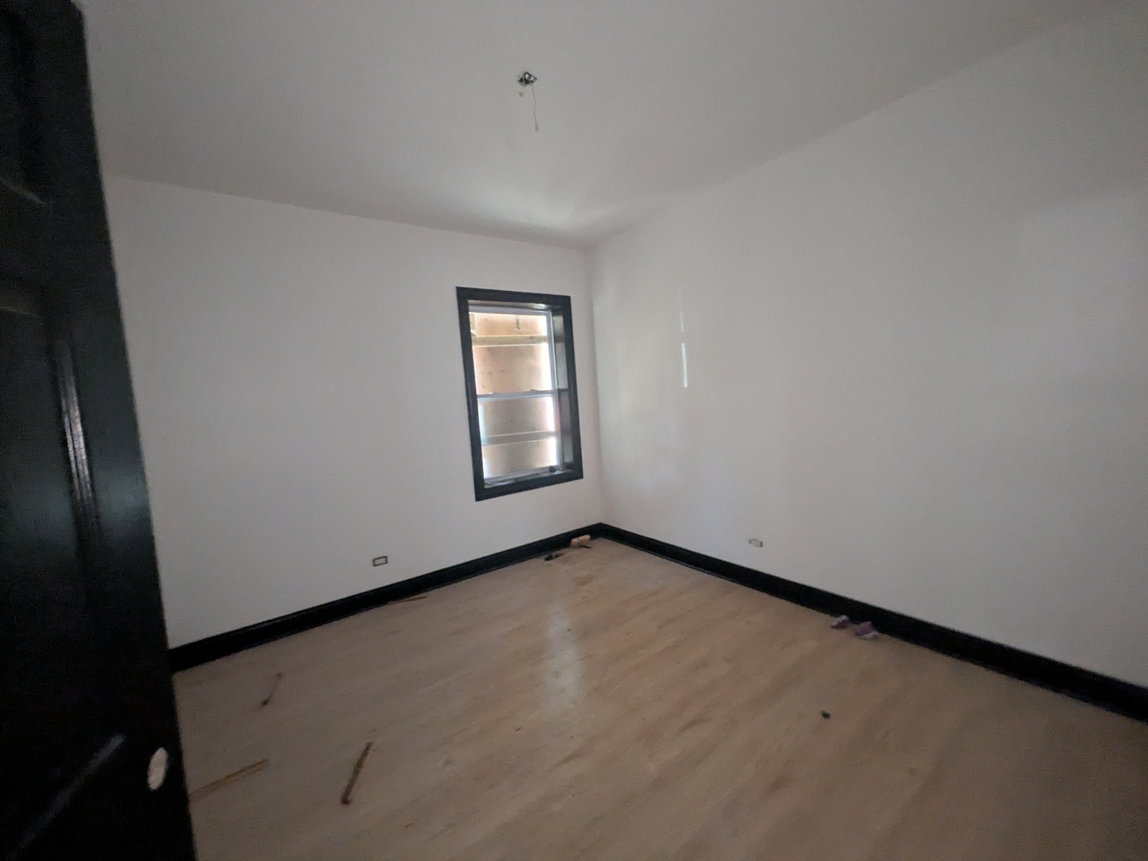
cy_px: 430
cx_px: 574
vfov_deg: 85.7
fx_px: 464
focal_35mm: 14
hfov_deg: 102.1
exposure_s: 1/30.3
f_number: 2.2
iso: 327
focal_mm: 1.85
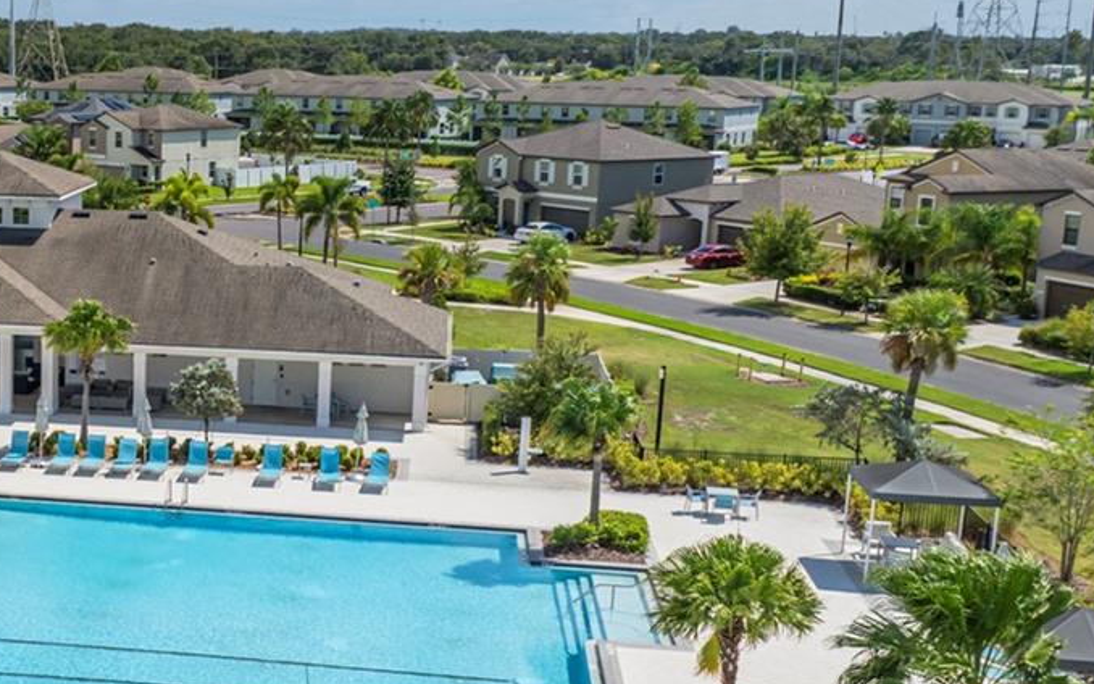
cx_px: 27
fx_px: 1789
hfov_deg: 31.7
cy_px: 428
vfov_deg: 21.6
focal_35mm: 60
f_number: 2.8
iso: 100
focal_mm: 12.29
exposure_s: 1/5000
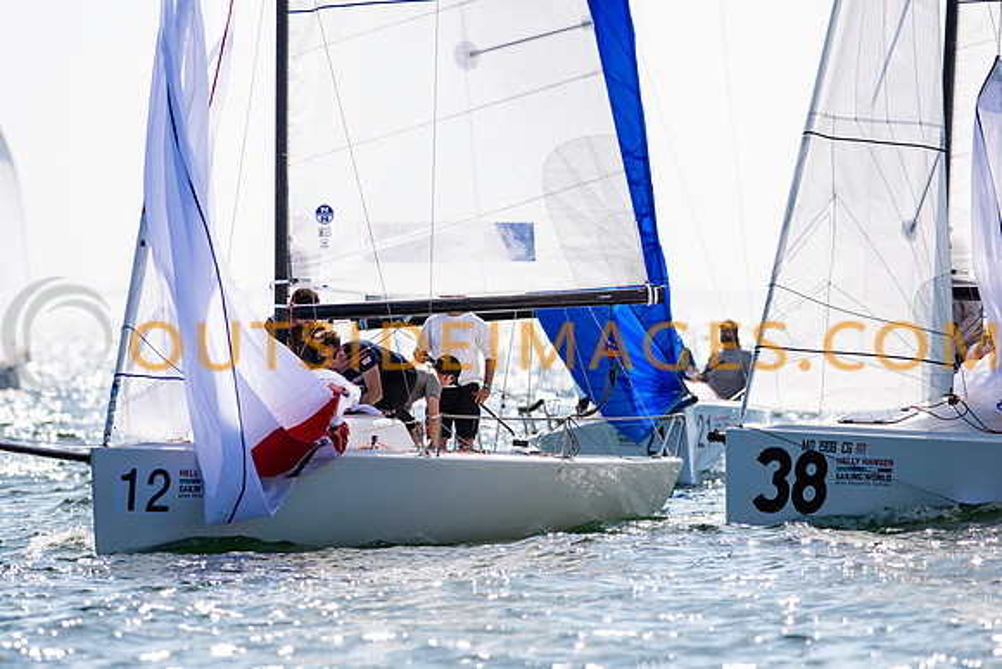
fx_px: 12527
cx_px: 501
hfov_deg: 4.6
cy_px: 334
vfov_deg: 3.1
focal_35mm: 450
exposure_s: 1/4000
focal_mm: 300
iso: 200
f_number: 5
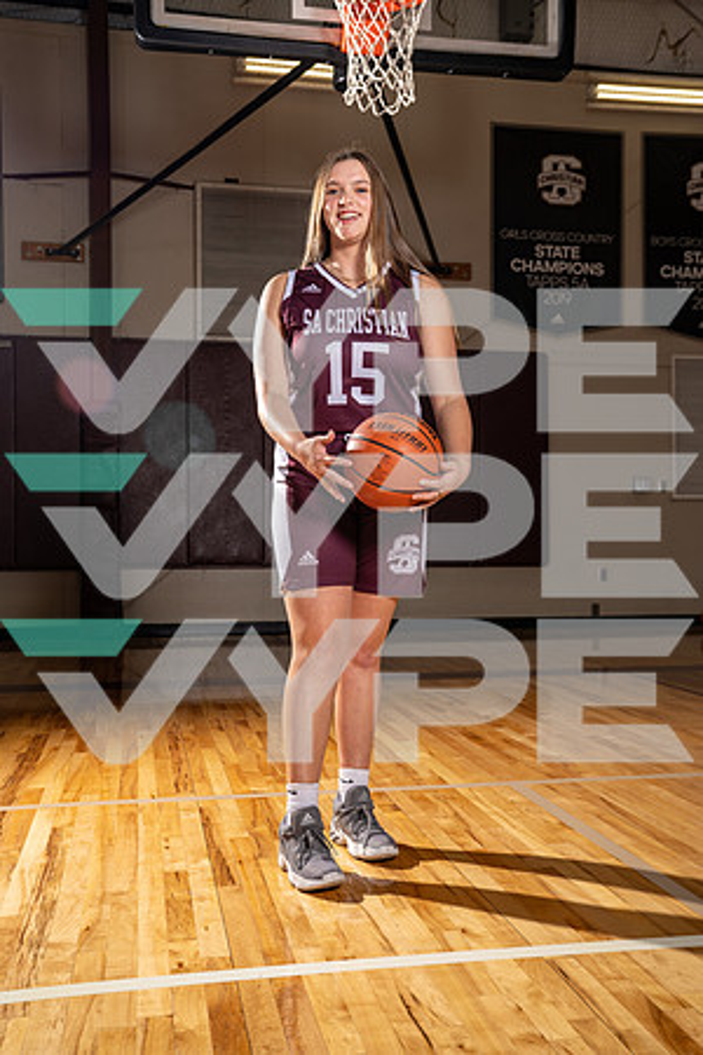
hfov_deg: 35.9
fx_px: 1084
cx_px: 352
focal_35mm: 37
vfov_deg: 51.9
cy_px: 528
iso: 160
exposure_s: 1/250
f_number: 5.6
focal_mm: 37
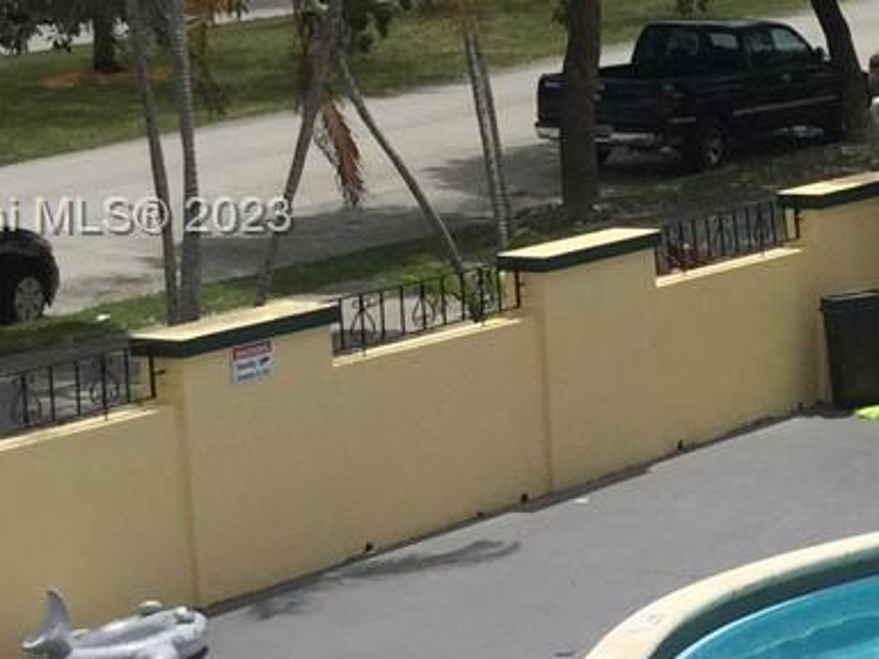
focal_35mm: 129
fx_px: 3276
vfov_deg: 11.5
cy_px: 220
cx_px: 1392
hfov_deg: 14.1
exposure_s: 1/2469
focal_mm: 3.3
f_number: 2.4
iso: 25
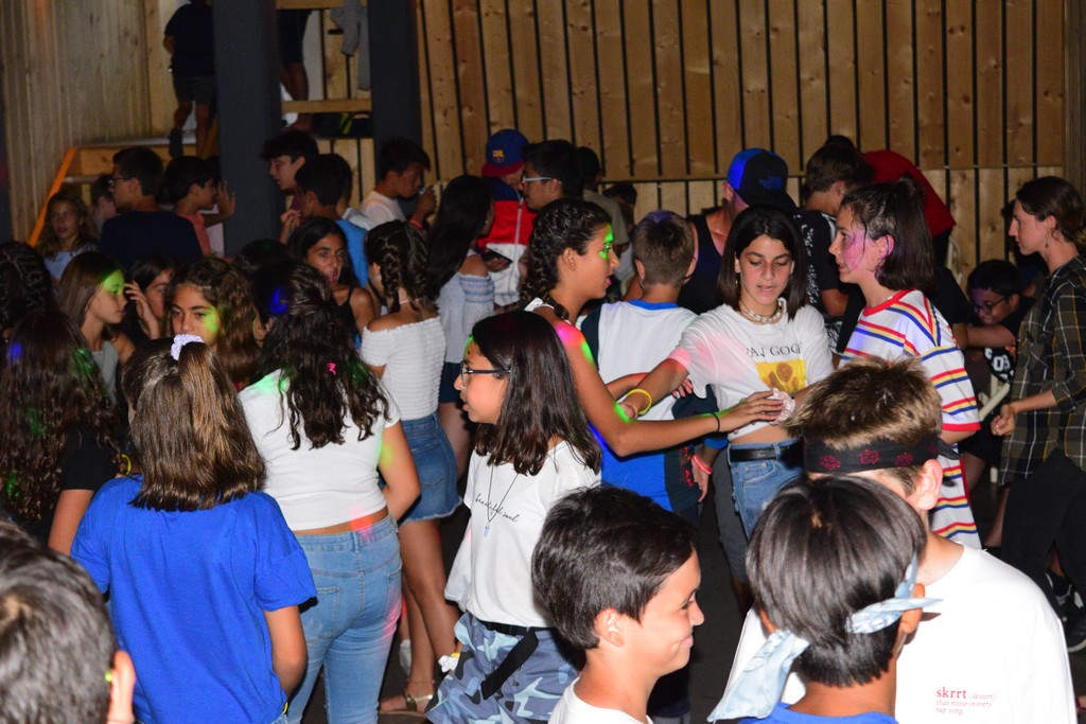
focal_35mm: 82
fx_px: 2489
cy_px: 362
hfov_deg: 24.6
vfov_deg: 16.6
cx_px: 543
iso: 3200
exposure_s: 1/200
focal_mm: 55
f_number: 5.6
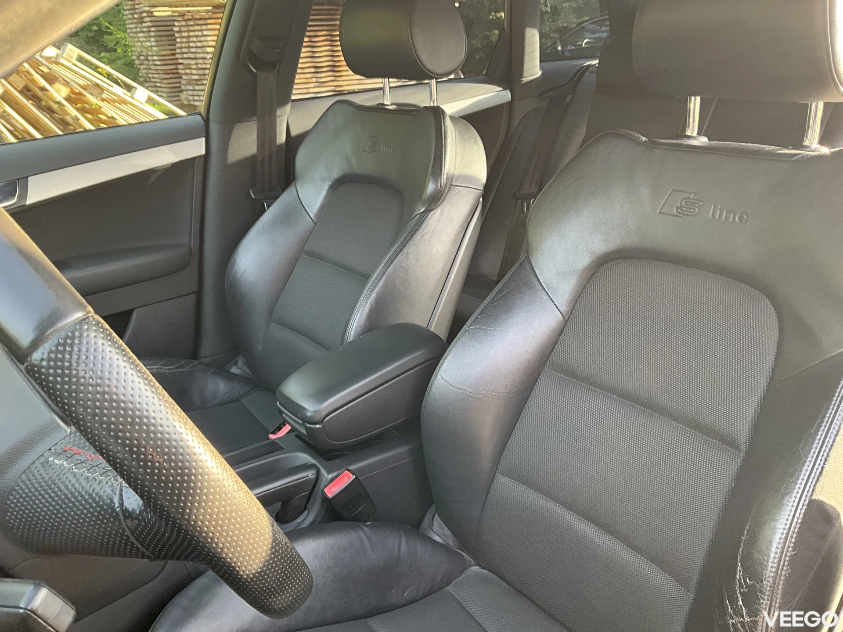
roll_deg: +2.8
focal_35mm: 29
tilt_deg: -19.6
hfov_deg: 61.7
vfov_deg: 48.2
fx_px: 706
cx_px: 422
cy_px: 316
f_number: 1.8
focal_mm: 3
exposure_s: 1/85
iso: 64
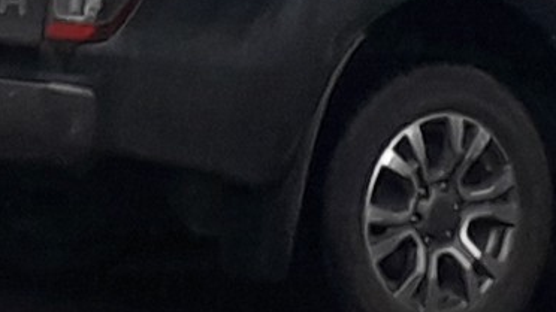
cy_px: -334
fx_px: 2329
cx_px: 176
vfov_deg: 7.3
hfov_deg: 13.6
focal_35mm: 158
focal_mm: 3.6
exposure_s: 1/127
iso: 40
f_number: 1.9
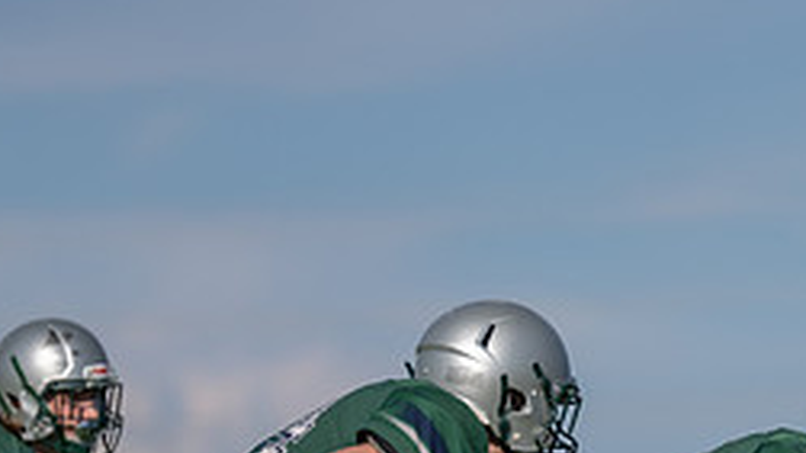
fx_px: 11067
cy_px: 655
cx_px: 678
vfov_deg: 2.3
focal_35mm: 518
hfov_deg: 4.2
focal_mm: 200
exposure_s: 1/2500
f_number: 2.8
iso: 100
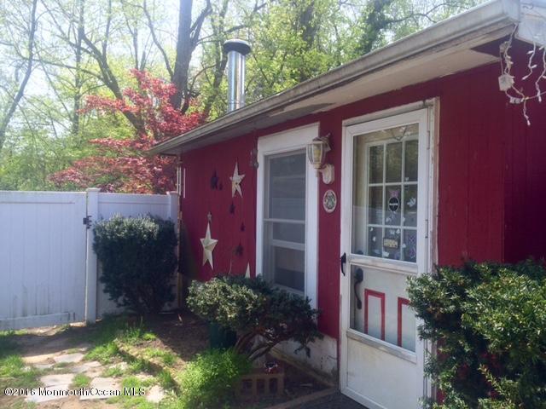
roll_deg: -0.1
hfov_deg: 61.7
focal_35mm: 29
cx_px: 273
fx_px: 457
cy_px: 204
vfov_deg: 48.2
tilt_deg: -2.3
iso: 32
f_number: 2.2
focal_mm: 4.15
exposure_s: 1/612
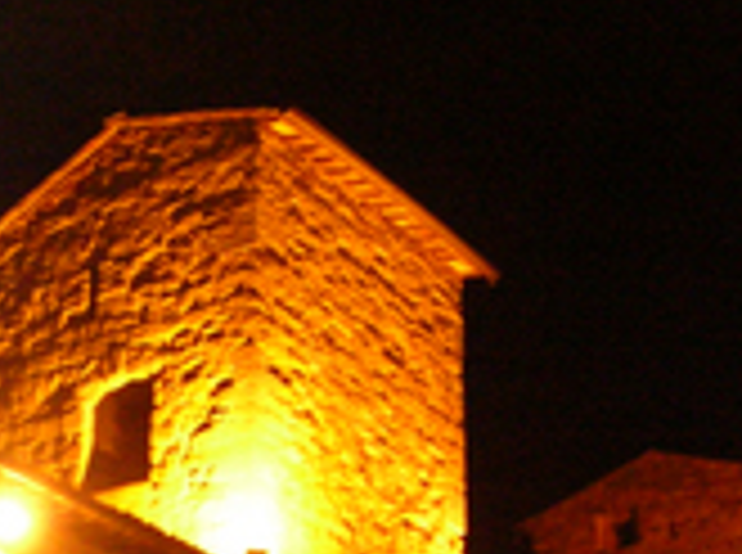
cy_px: 766
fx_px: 2267
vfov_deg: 13.3
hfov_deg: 18.1
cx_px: 0
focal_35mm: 106
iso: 200
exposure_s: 1/2.4
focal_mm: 5.8
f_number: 2.8
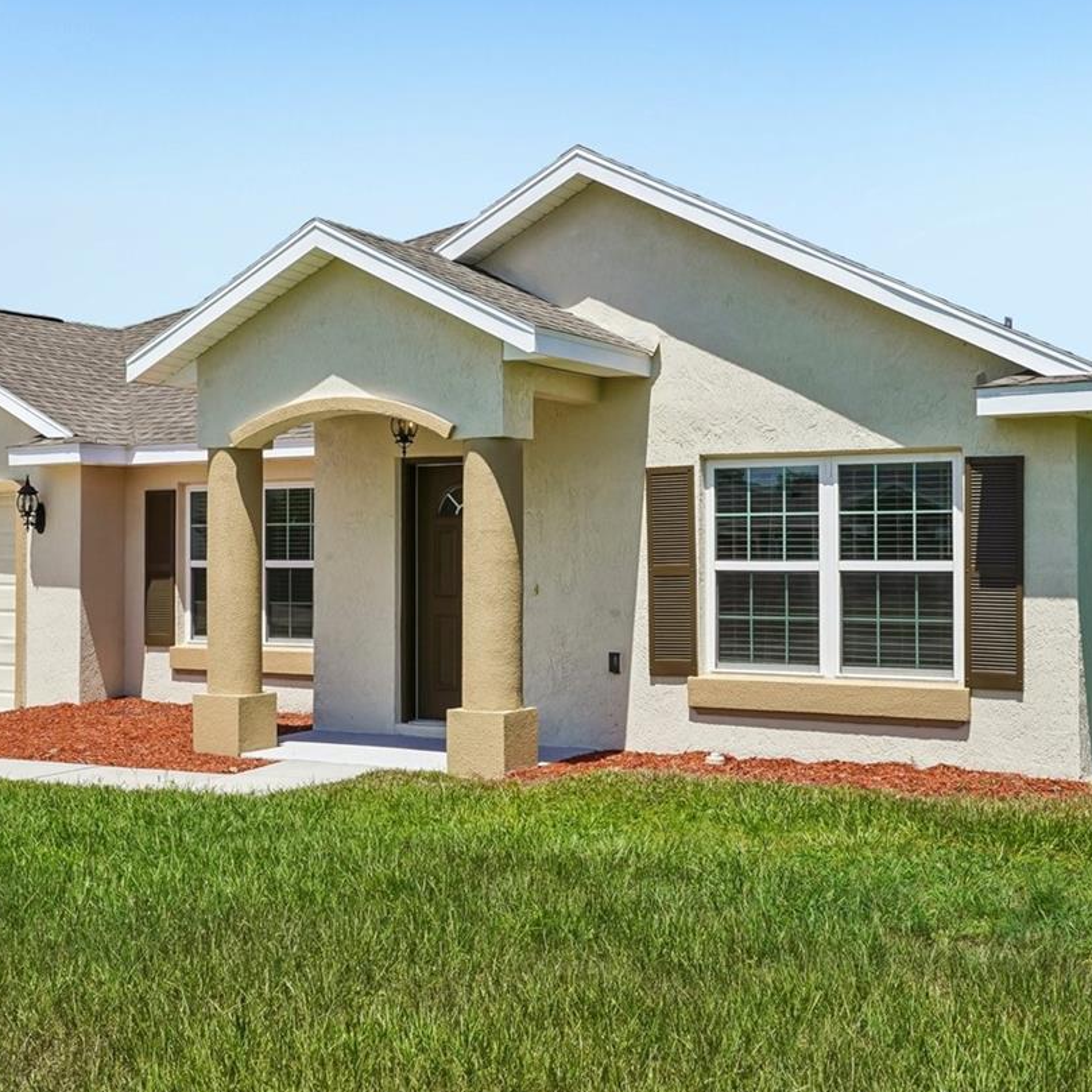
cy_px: 515
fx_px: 1677
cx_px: 483
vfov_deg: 36.0
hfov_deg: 36.0
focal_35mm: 47
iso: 100
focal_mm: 28
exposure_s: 1/50
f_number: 20
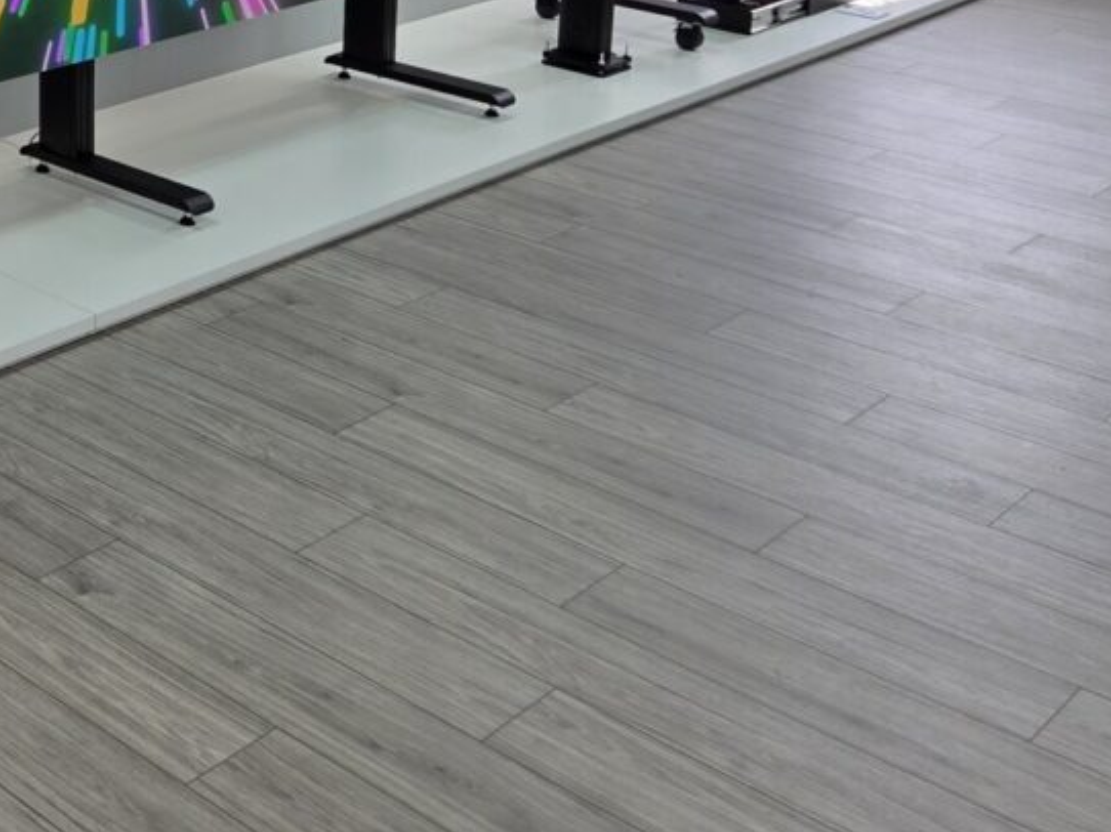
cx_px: -91
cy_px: -177
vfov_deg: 23.0
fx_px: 1861
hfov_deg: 30.1
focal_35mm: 58
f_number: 1.8
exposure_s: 1/100
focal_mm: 5.4
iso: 32
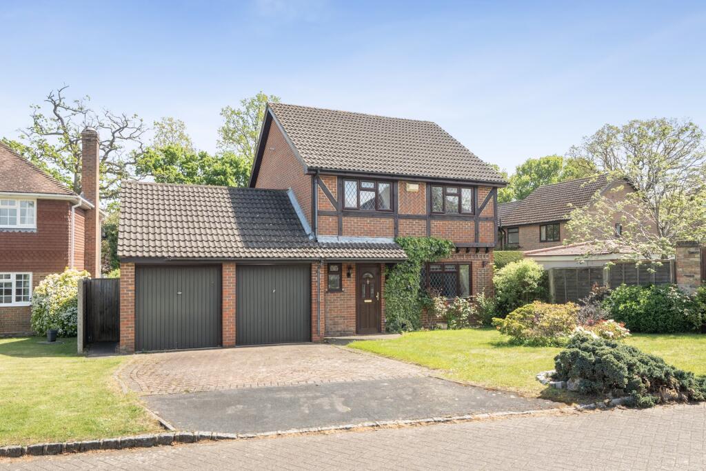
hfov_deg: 73.7
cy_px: 236
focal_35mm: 24
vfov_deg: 53.1
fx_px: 471
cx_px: 353
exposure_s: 1/200
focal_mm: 16
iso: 400
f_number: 8
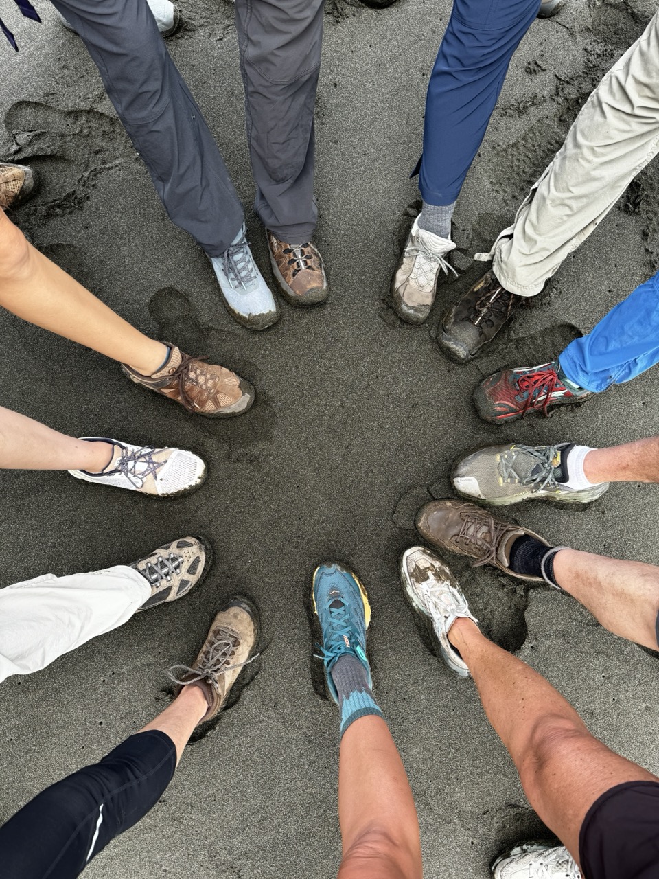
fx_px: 609
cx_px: 330
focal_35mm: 24
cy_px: 440
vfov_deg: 71.6
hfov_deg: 56.8
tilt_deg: -82.7
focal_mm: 6.86
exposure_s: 1/436
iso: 80
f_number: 1.78
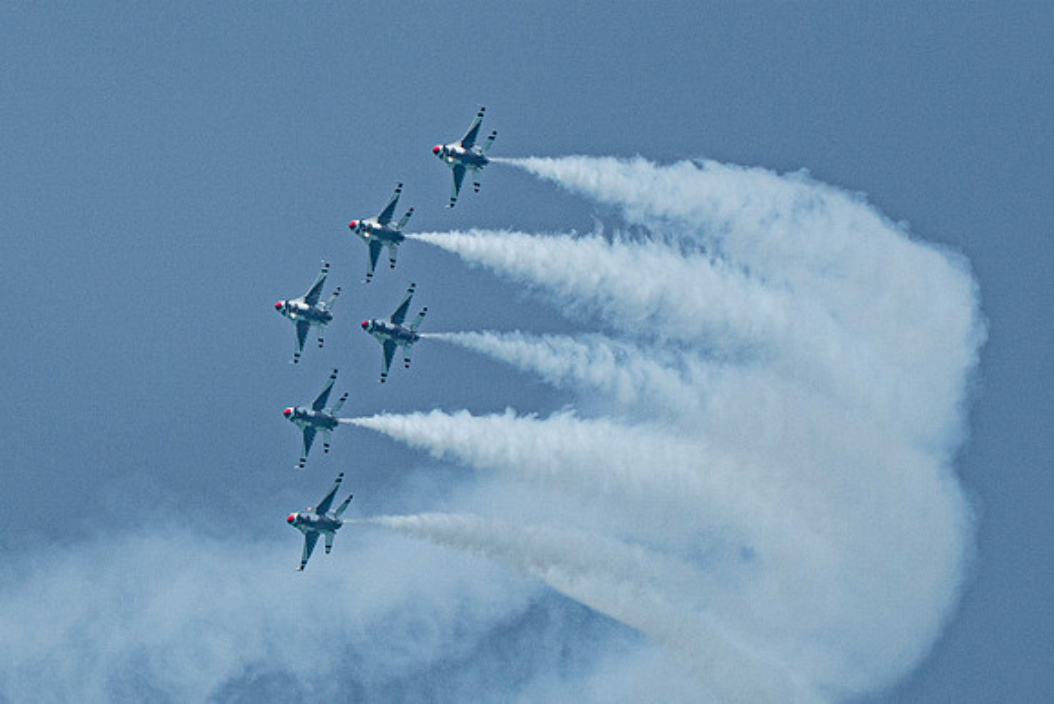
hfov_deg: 2.1
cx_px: 418
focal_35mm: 1005
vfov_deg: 1.4
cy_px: 349
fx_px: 29420
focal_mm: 400
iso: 640
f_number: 10
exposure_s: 1/2000
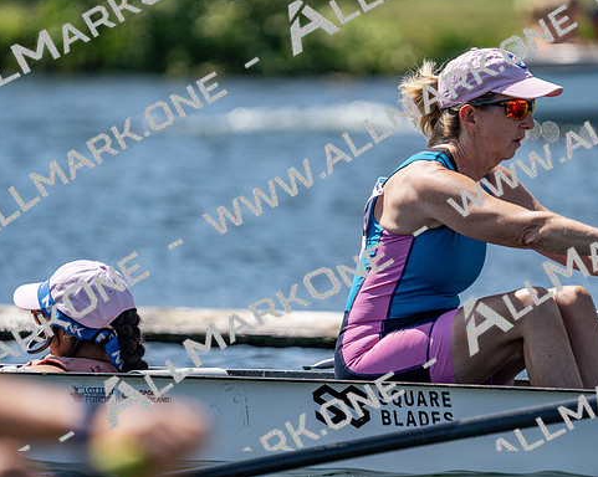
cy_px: 238
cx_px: 357
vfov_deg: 2.8
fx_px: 9938
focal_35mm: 562
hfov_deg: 3.4
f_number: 6.3
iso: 320
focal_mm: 496
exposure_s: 1/2000
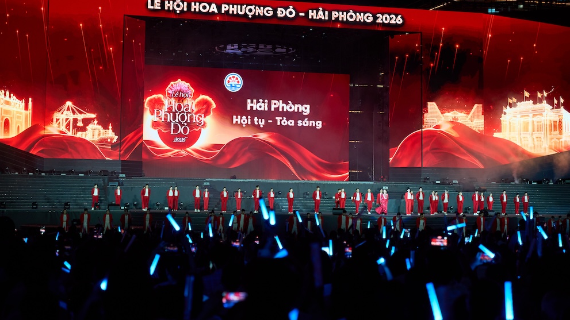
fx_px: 1118
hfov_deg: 28.6
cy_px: 135
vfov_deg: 16.3
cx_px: 287
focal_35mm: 74
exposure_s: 1/160
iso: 800
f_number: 3.5
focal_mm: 70
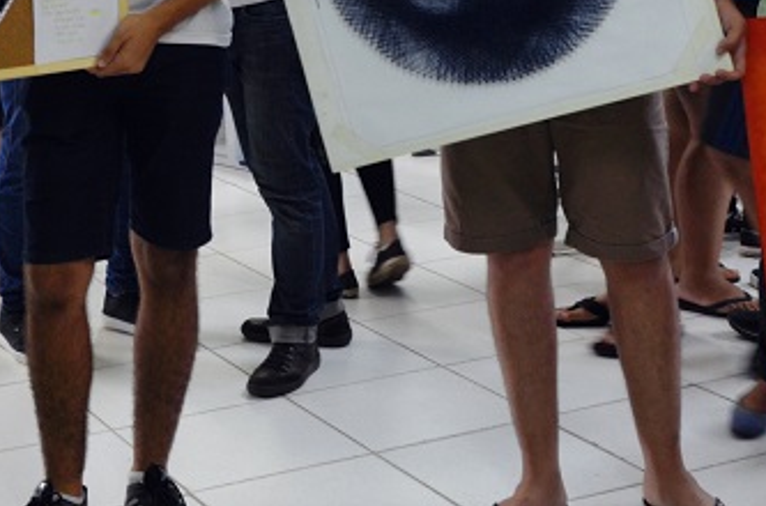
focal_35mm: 93
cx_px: 313
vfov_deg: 14.3
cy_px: -21
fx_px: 1981
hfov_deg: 21.9
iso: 800
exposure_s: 1/50
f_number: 3.5
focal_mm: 23
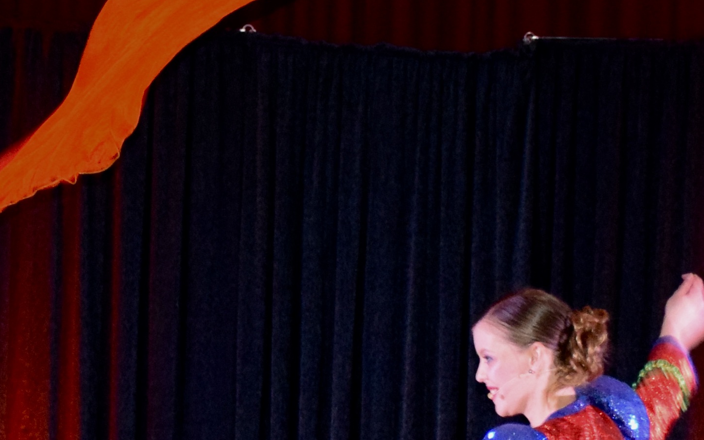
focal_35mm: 151
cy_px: 532
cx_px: 536
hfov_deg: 13.8
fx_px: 2897
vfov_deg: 8.6
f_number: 4
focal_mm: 32
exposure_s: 1/60
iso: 3200
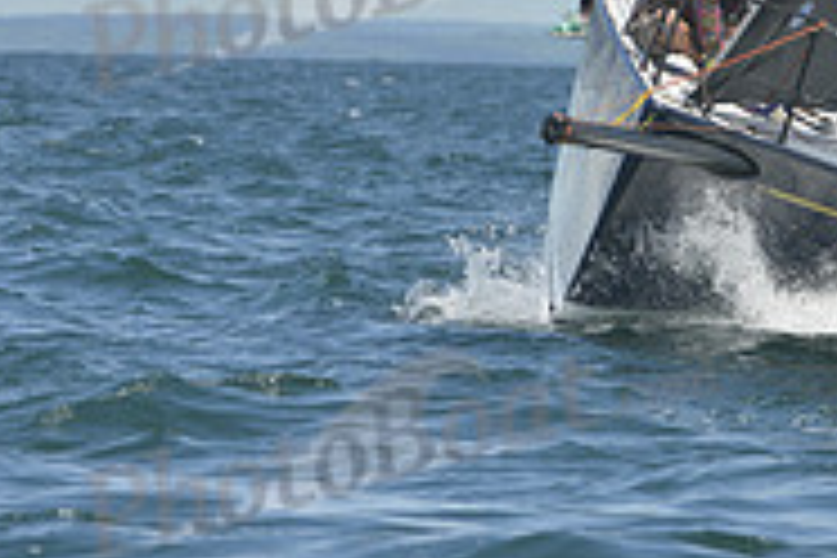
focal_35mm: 873
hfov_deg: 2.4
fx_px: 20296
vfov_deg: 1.6
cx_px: 954
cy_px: 146
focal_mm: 280
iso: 280
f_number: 9
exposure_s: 1/800
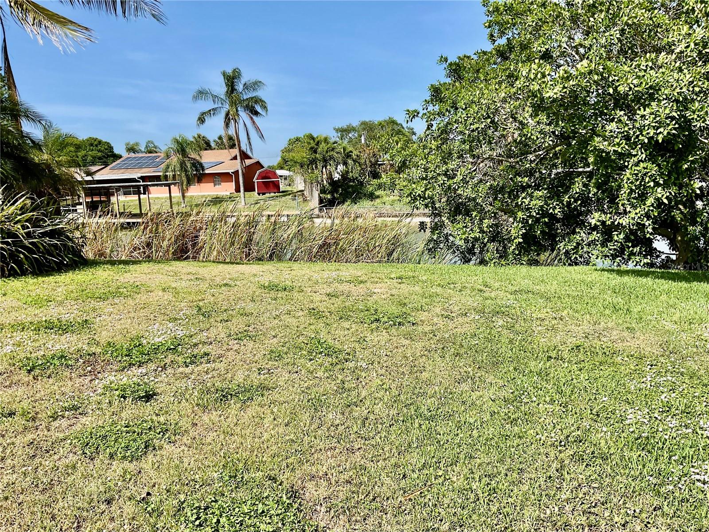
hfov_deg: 61.7
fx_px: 594
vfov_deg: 48.2
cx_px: 354
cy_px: 266
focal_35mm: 29
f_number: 1.8
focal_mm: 3
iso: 16
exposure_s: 1/1577
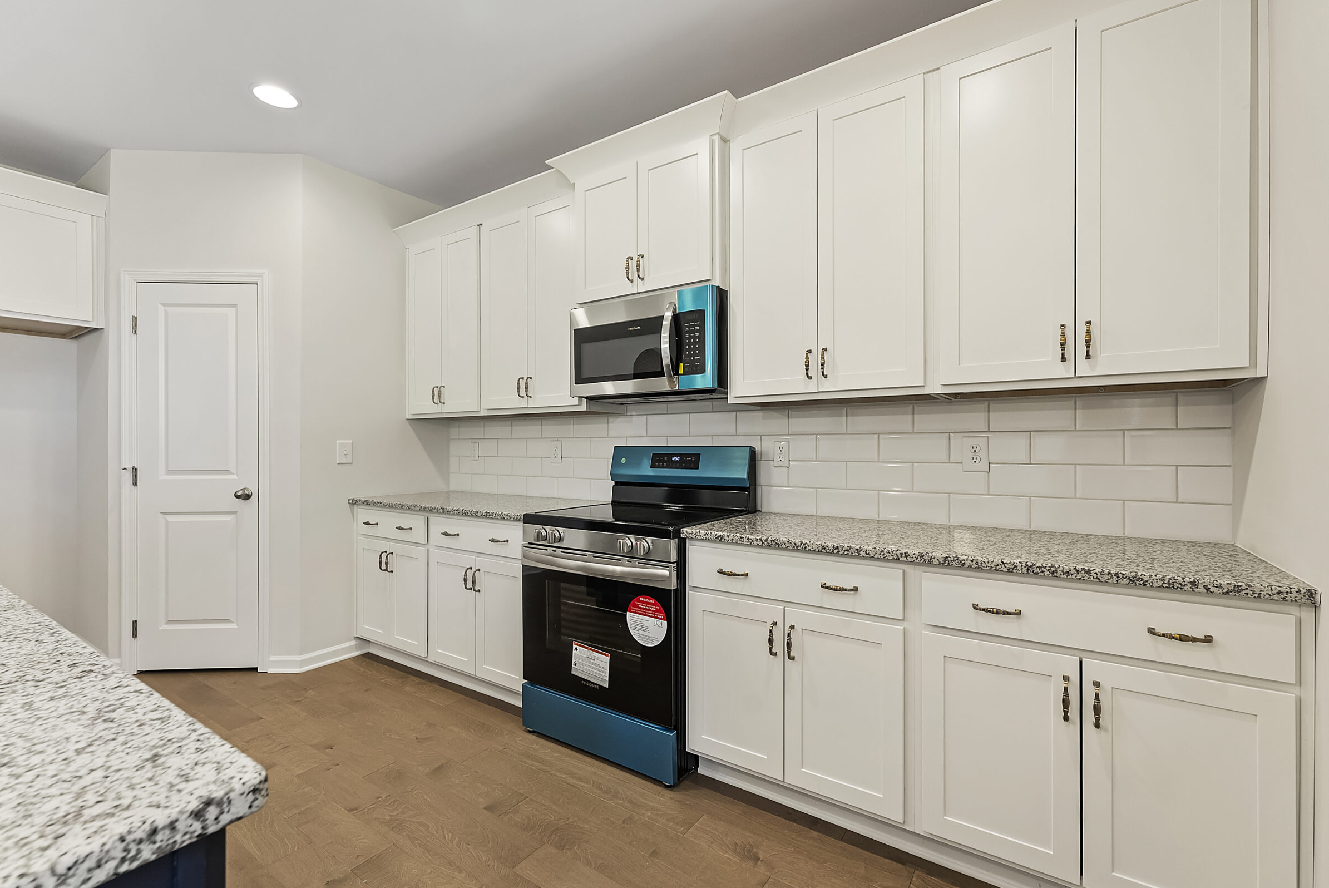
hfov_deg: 100.3
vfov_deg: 77.4
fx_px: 554
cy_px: 452
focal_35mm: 15
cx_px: 674
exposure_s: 1/10
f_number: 7.1
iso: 400
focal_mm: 14
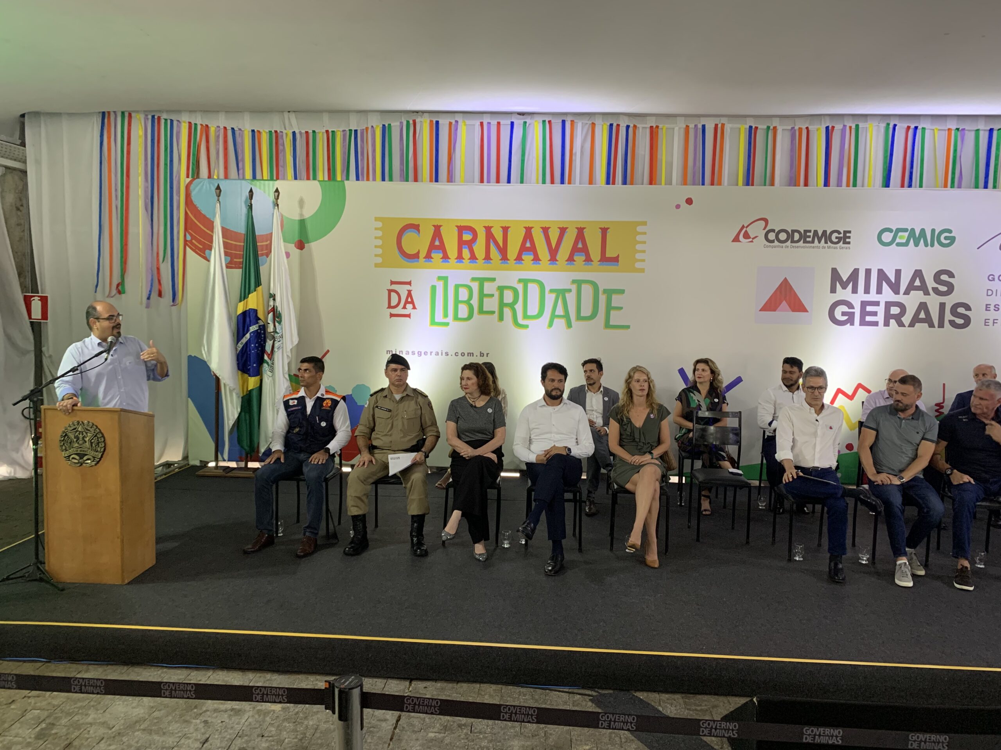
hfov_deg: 67.3
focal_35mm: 26
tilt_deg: -5.7
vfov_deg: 53.1
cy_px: 375
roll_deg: -1.0
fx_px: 752
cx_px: 500
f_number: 1.8
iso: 160
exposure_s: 1/60
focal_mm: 4.25
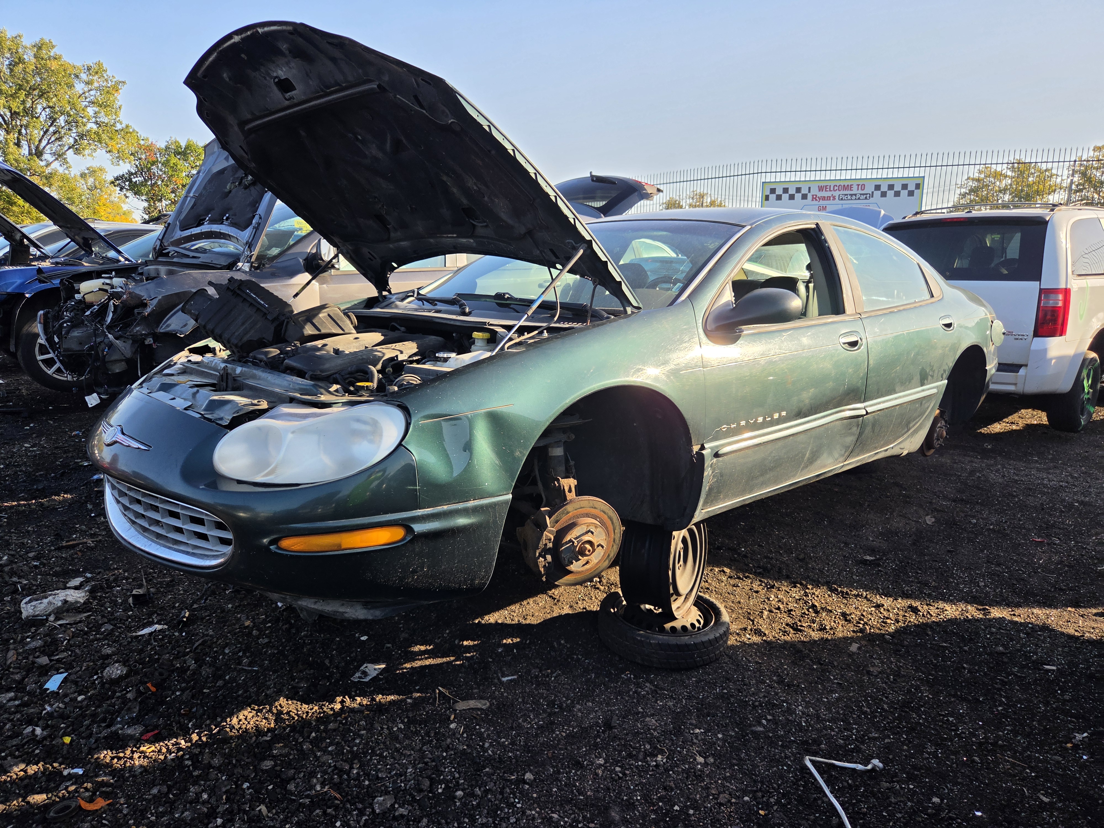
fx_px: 734
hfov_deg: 73.9
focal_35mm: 23
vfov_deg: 58.9
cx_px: 552
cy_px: 414
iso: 80
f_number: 1.8
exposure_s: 1/2339
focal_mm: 5.4
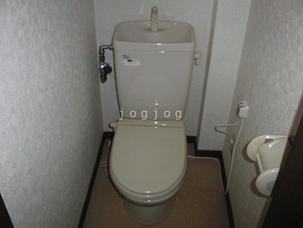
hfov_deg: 50.1
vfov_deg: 38.7
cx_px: 152
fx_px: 324
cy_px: 114
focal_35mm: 37
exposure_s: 1/15
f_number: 3.6
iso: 200
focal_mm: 6.42
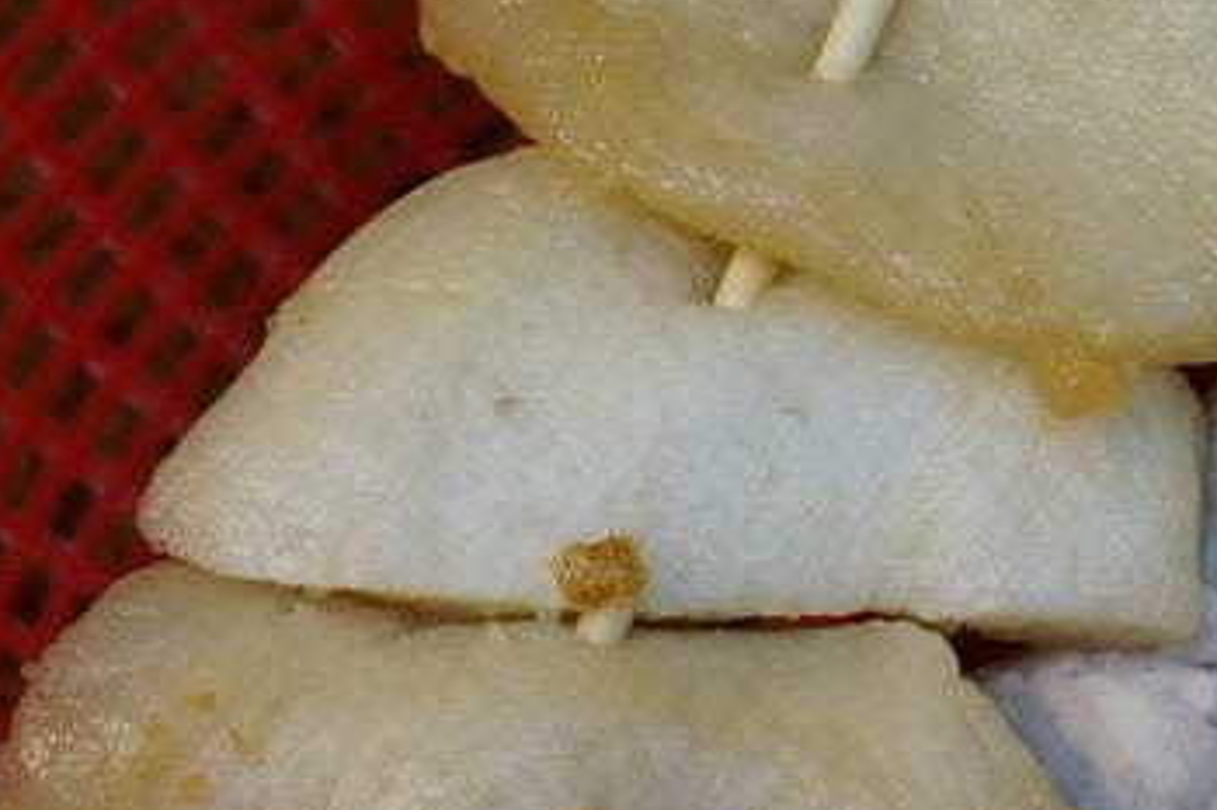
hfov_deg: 11.5
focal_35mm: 175
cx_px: 1440
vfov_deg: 7.8
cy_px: 358
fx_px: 5913
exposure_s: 1/100
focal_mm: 34
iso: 3200
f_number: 5
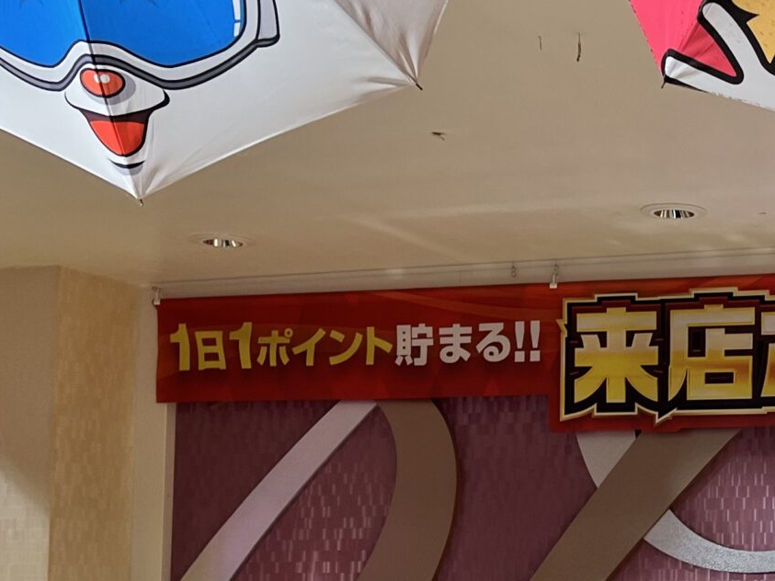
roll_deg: +0.2
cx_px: 873
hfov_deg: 23.1
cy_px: 495
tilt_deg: +3.7
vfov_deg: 18.4
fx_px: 1768
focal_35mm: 79
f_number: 1.5
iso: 64
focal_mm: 5.7
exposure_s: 1/100
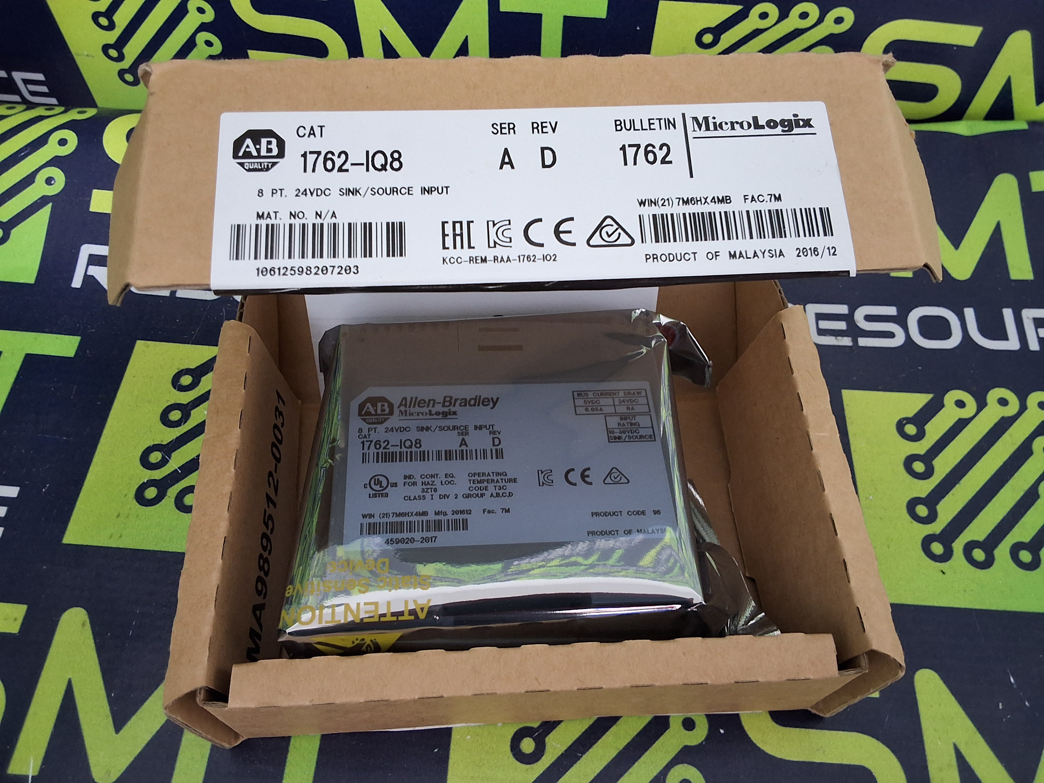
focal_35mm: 28
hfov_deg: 63.4
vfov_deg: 49.7
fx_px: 844
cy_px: 392
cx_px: 522
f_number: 1.9
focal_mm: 2.91
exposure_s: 1/24
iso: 250
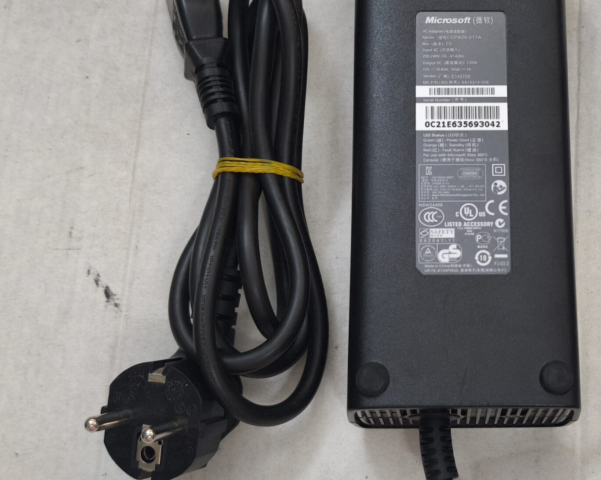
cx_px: 464
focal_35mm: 64
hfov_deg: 29.0
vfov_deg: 23.8
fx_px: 1138
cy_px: 210
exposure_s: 1/50
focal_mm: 6.57
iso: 500
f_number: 1.6
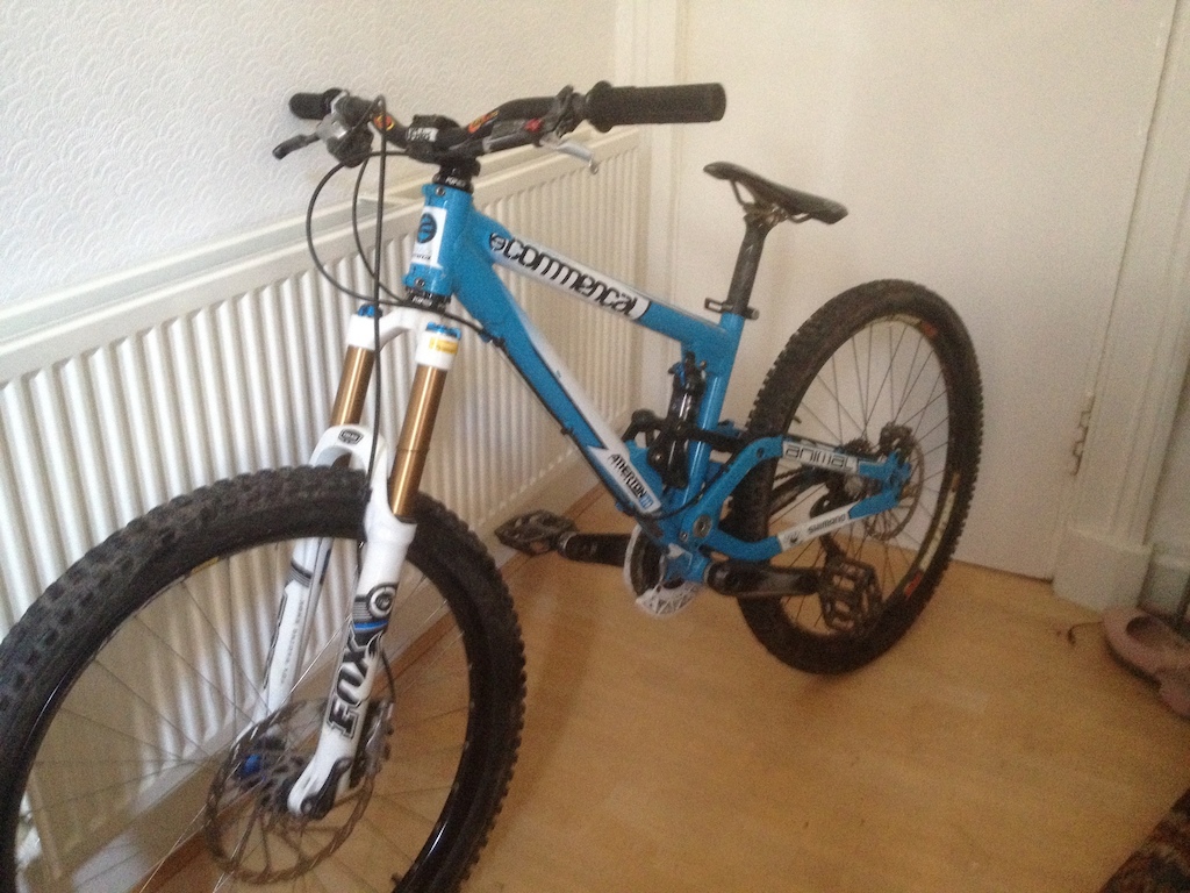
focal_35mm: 35
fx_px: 1203
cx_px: 595
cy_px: 446
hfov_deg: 52.6
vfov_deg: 40.7
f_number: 2.4
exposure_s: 1/15
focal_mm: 4.28
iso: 400
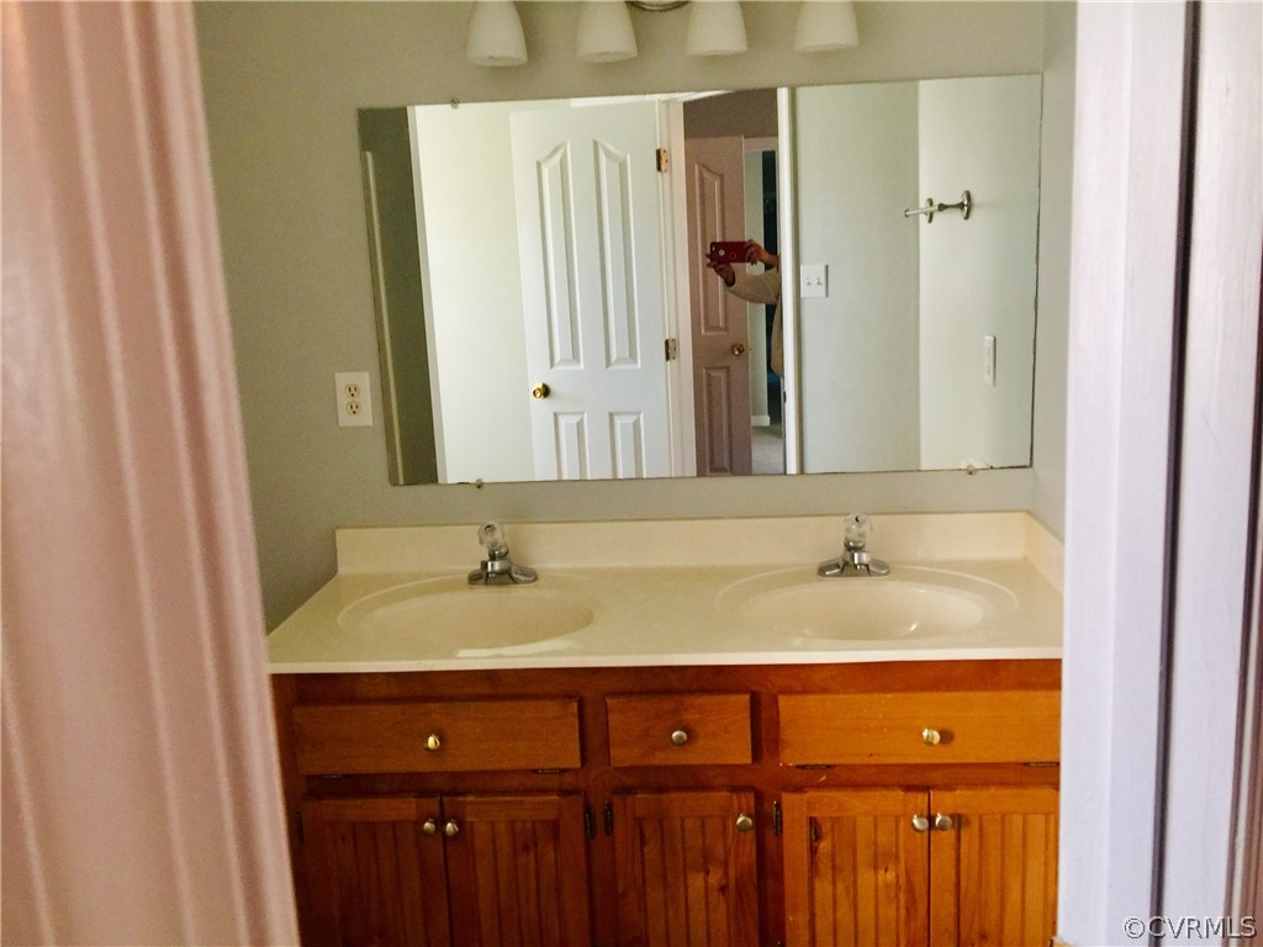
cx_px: 632
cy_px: 474
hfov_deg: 61.7
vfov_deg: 48.2
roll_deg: +4.0
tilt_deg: -13.7
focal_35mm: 29
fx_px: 1058
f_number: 2.2
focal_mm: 4.15
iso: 50
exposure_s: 1/30
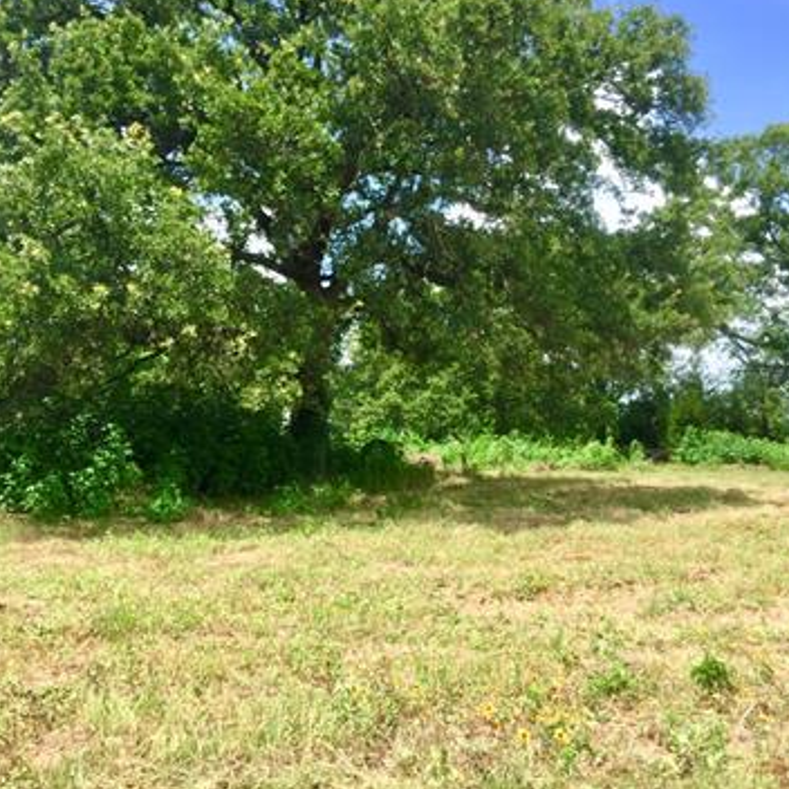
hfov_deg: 47.2
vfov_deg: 47.1
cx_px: 394
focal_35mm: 35
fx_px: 903
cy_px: 435
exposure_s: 1/920
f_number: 2.2
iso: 32
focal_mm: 4.15
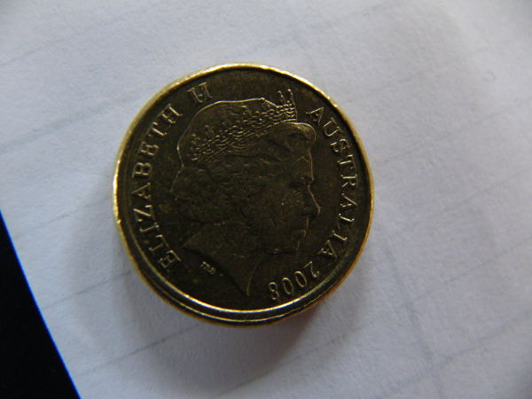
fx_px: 553
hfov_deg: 51.4
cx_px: 266
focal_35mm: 36
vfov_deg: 39.7
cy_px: 200
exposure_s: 1/15
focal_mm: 6
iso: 200
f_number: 2.8
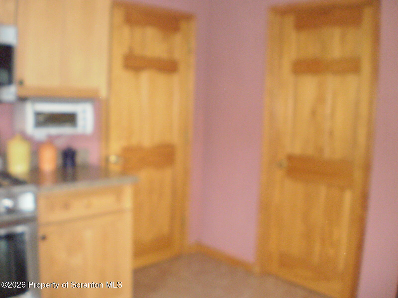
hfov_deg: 51.4
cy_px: 149
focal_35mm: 36
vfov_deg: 39.7
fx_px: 414
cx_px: 199
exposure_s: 1/30
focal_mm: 6.3
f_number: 3.1
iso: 320
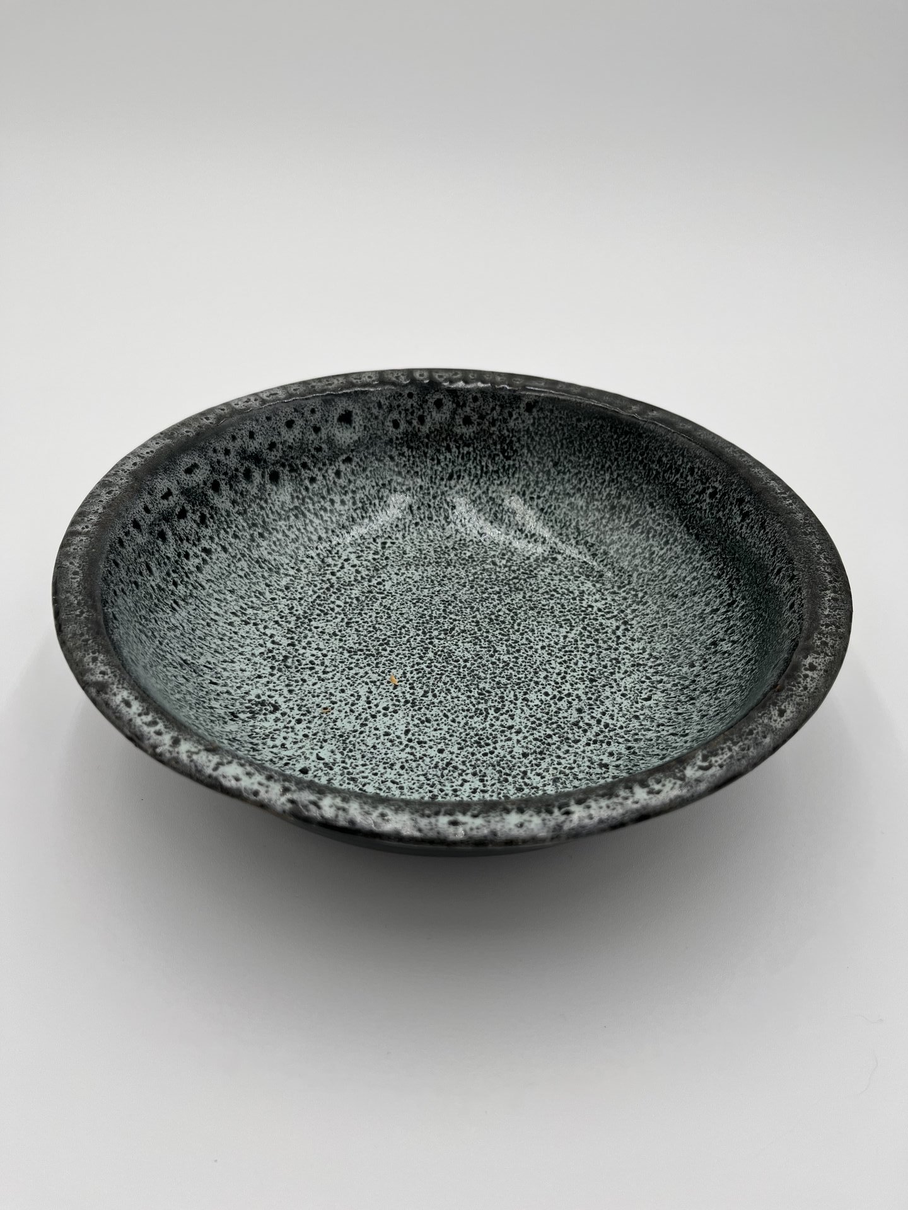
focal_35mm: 26
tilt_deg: -38.7
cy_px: 605
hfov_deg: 53.1
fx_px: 909
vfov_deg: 67.3
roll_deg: -2.2
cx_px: 454
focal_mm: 5.1
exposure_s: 1/111
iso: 50
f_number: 1.6
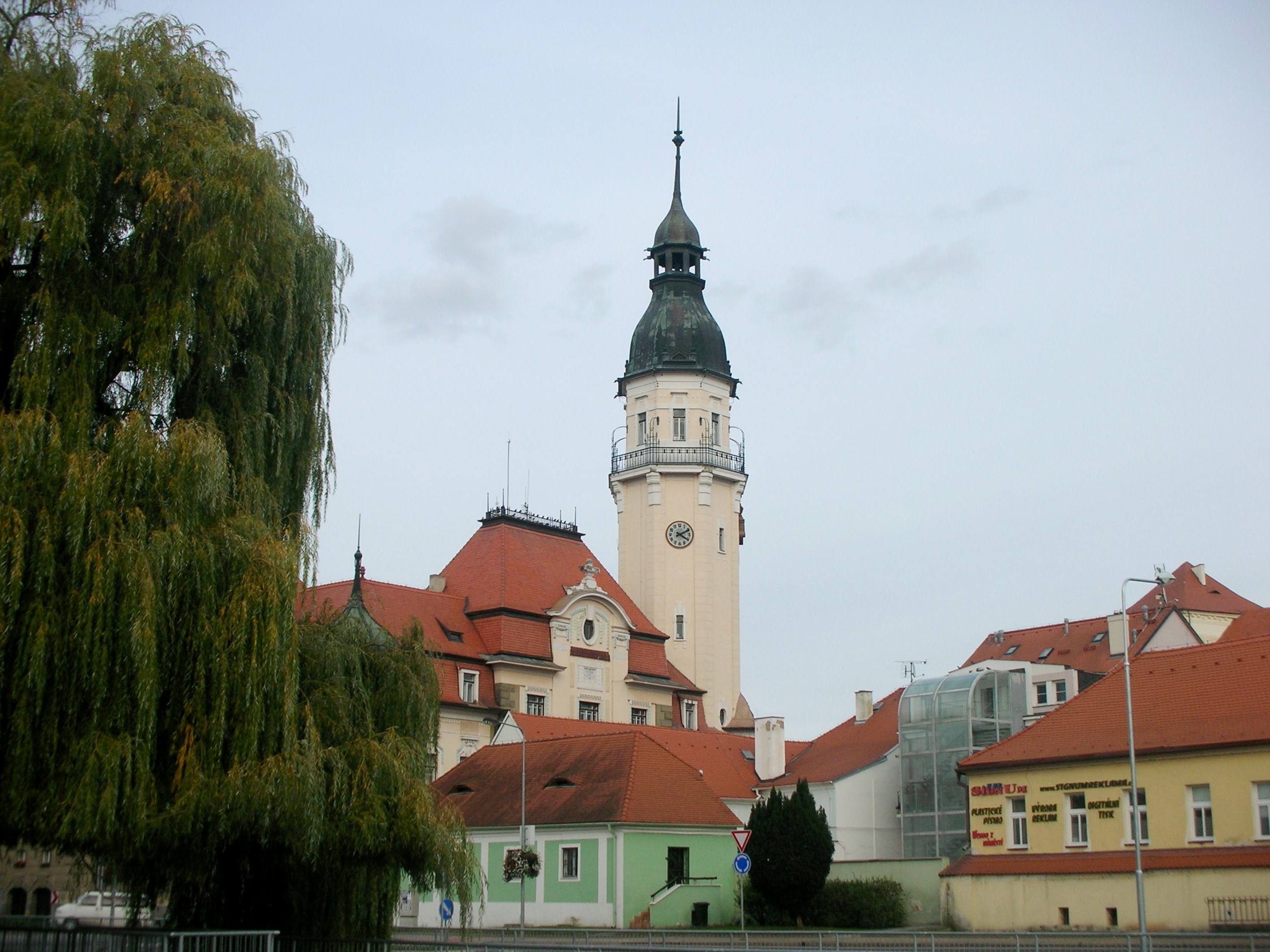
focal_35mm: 46
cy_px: 476
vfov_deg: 31.5
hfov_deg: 41.2
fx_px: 1688
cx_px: 635
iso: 50
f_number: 9.9
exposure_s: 1/50.6
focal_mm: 7.7
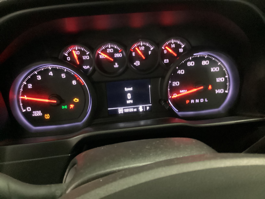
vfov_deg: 45.4
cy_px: 100
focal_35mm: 31
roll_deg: +0.9
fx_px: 237
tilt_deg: -23.9
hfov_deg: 58.4
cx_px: 132
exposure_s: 1/17
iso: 800
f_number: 2.4
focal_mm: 3.3
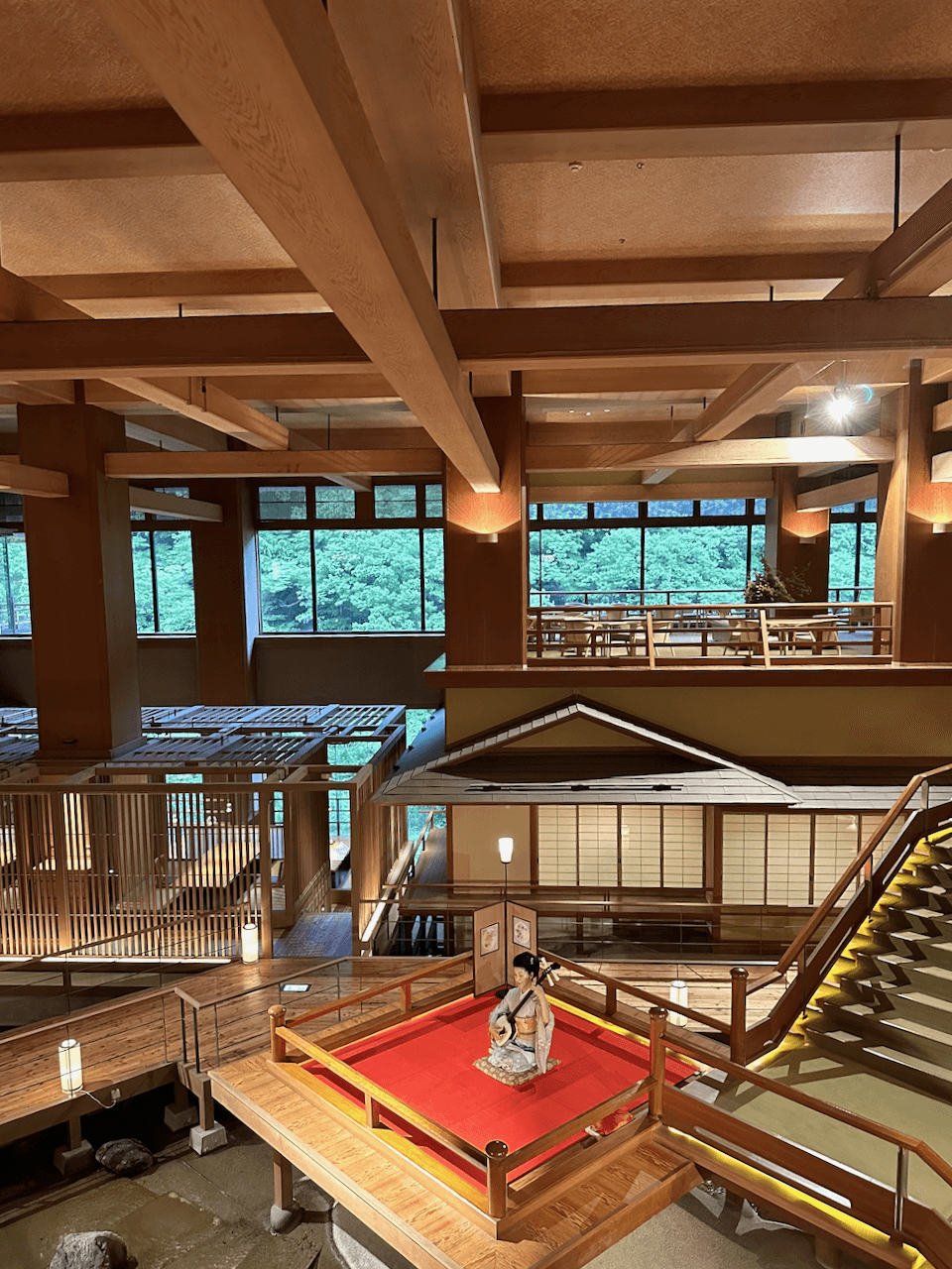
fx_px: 880
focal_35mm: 24
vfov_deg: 71.6
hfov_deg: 56.8
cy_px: 634
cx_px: 476
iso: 640
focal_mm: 6.86
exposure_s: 1/50
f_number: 1.78
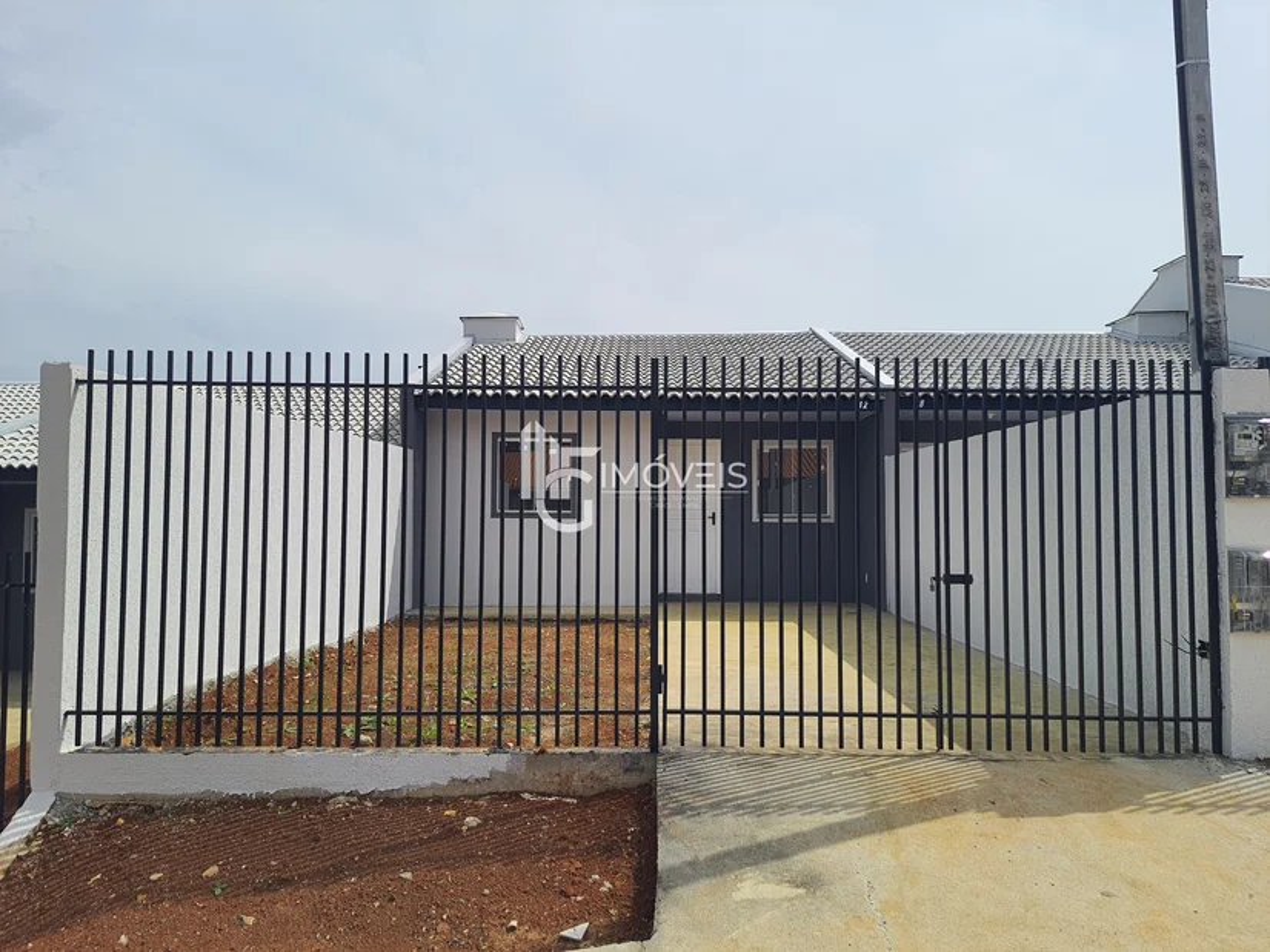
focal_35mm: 24
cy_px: 476
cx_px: 635
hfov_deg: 71.6
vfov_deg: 56.8
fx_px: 880
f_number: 1.8
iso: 50
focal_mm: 5.23
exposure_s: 1/2080
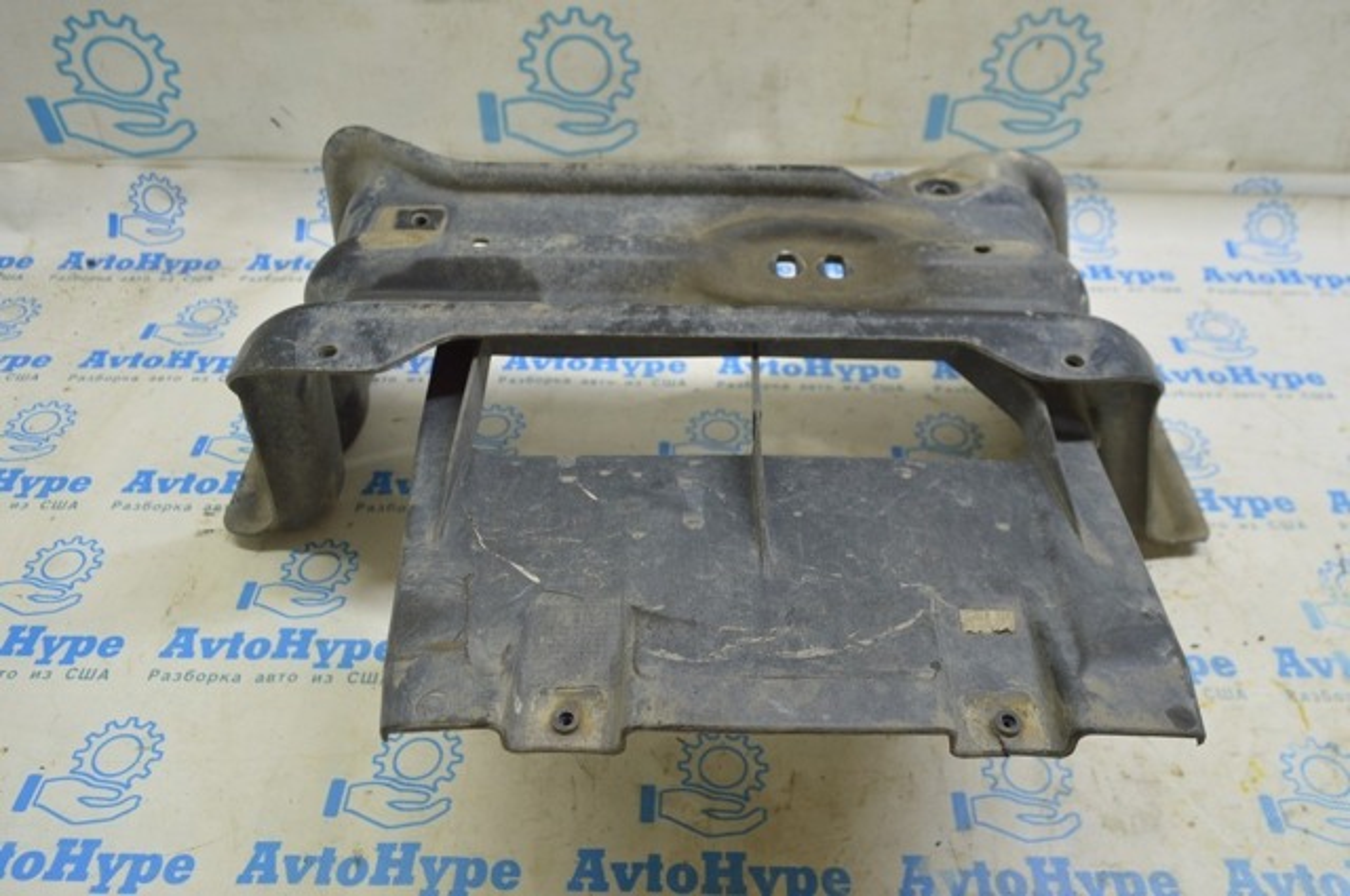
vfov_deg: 43.5
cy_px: 448
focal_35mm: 30
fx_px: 1124
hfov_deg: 62.0
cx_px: 675
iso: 400
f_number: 5.6
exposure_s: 1/20
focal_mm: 20
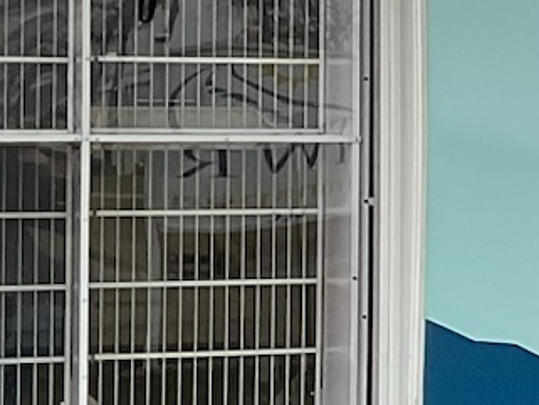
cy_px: 101
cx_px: 1243
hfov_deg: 9.6
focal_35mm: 185
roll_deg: -0.5
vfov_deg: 8.0
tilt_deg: +0.4
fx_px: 2882
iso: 20
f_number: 1.8
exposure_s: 1/122
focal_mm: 3
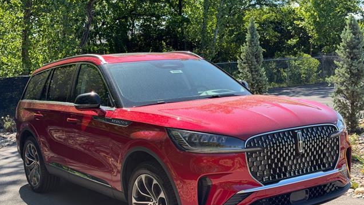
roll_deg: +0.3
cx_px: 183
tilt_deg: -5.9
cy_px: 135
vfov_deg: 22.6
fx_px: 512
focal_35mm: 53
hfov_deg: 39.2
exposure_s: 1/1754
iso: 80
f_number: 1.78
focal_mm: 6.76
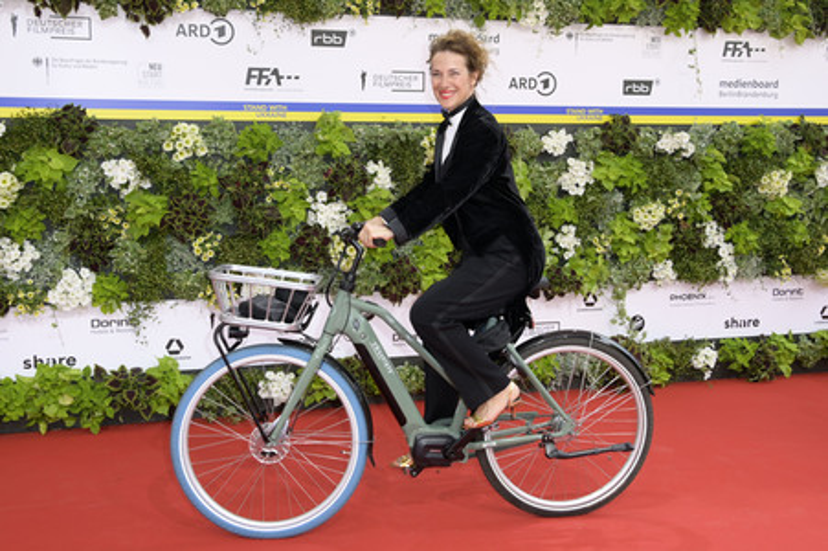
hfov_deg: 48.5
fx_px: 919
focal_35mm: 40
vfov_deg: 33.4
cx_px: 414
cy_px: 276
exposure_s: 1/250
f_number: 5.6
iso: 400
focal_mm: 40
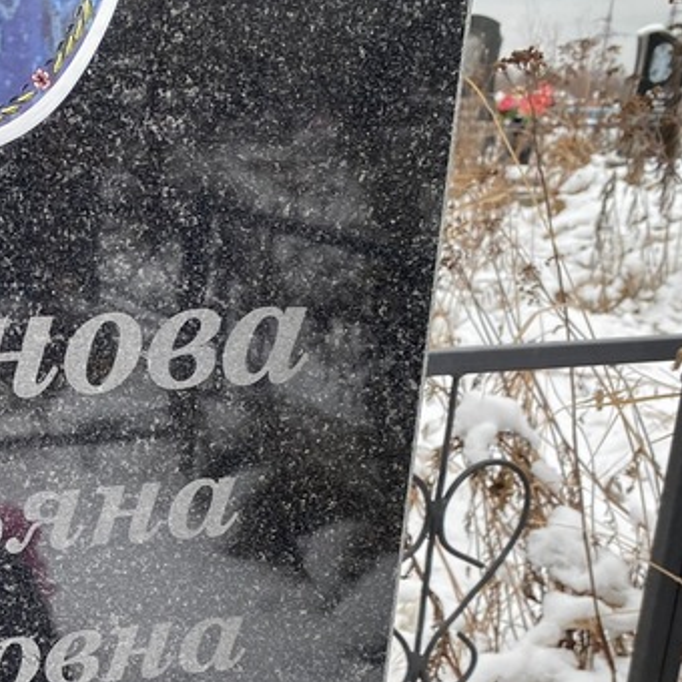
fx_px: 1204
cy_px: 568
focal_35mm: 54
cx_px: 12
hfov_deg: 29.7
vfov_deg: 30.7
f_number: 1.8
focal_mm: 4.25
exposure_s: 1/126
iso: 32
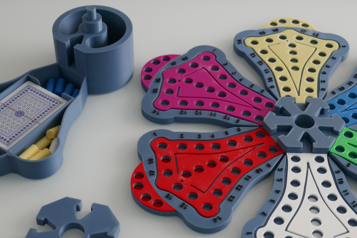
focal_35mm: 69
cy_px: 148
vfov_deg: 19.7
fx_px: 684
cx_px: 225
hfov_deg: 29.1
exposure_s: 1/125
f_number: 3.9
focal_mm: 15.6
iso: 125
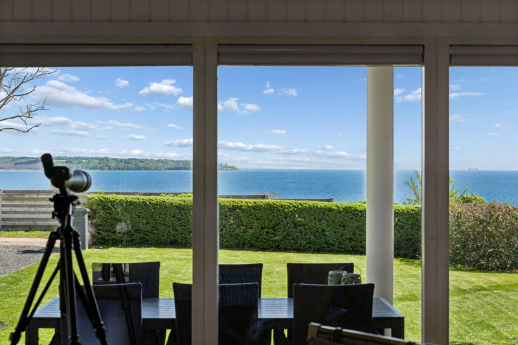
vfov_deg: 19.4
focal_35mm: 70
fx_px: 1007
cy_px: 172
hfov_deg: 28.8
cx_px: 259
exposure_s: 1/400
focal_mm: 70
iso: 200
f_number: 8
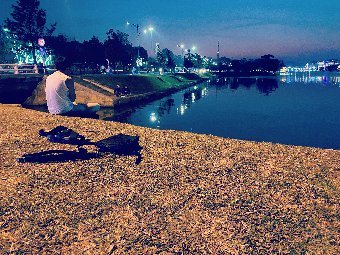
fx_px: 255
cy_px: 128
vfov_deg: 53.1
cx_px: 170
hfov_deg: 67.3
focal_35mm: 26
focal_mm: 4.25
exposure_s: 1/25
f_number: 1.8
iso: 800
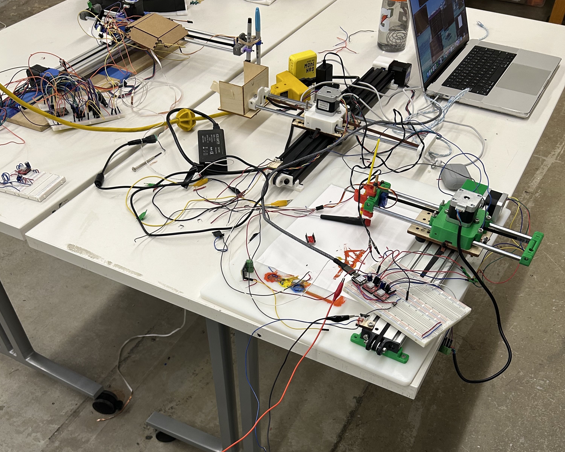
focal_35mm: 34
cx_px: 282
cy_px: 373
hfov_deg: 52.8
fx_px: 569
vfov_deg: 41.2
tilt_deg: -49.7
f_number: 1.5
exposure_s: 1/120
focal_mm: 5.7
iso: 125
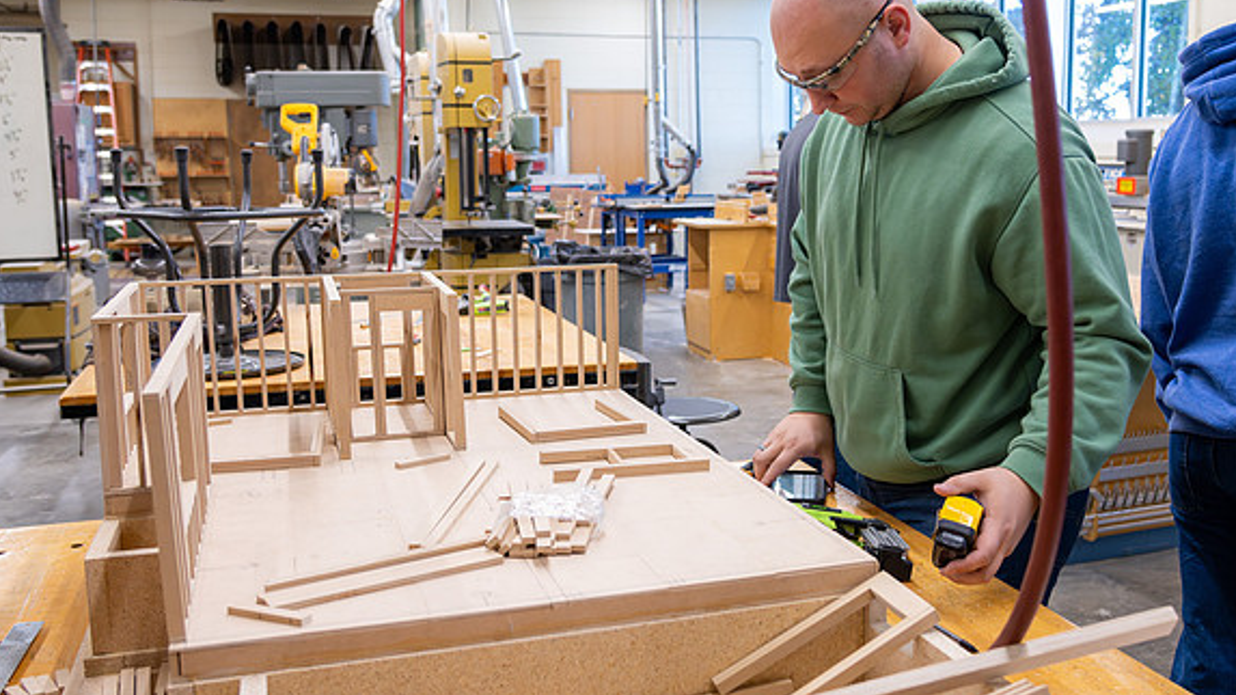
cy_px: 323
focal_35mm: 37
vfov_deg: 32.0
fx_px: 1212
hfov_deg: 53.8
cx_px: 715
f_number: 4.5
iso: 2000
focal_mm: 24
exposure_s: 1/200
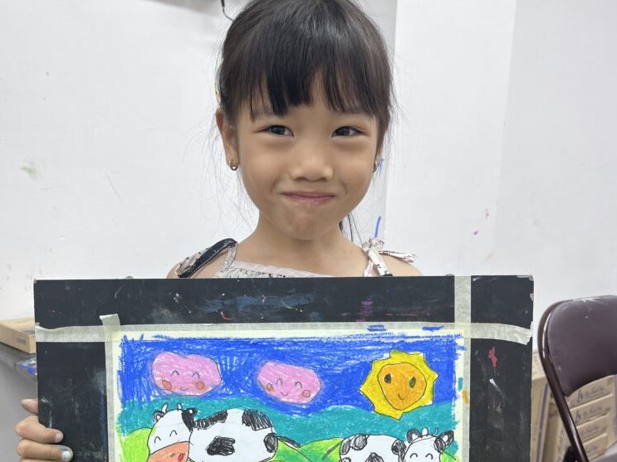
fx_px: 624
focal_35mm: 35
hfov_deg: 52.6
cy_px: 307
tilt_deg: -12.4
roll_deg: -1.3
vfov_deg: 40.2
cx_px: 310
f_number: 1.6
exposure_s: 1/100
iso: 40
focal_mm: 5.1
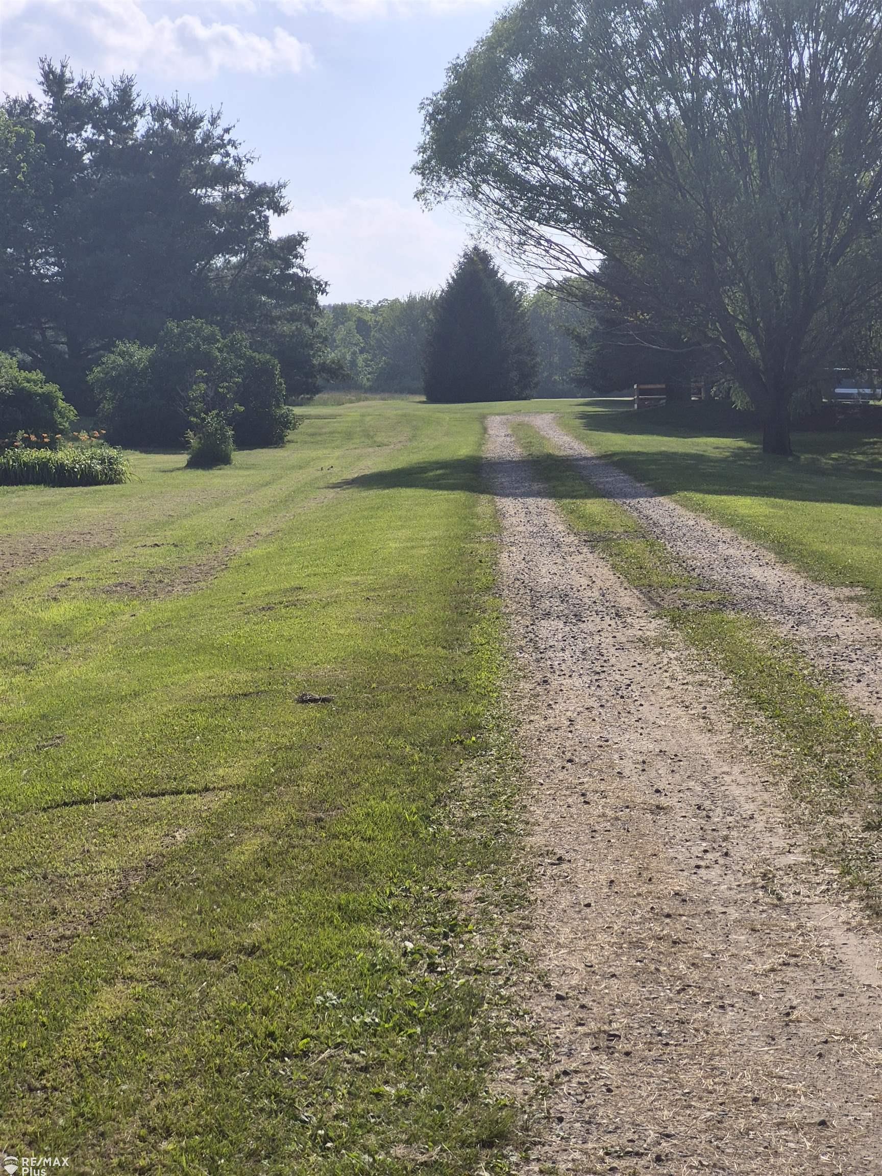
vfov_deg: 28.2
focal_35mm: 69
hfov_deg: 21.3
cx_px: 441
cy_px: 588
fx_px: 2344
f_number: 2.4
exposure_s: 1/3488
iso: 32
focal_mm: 7
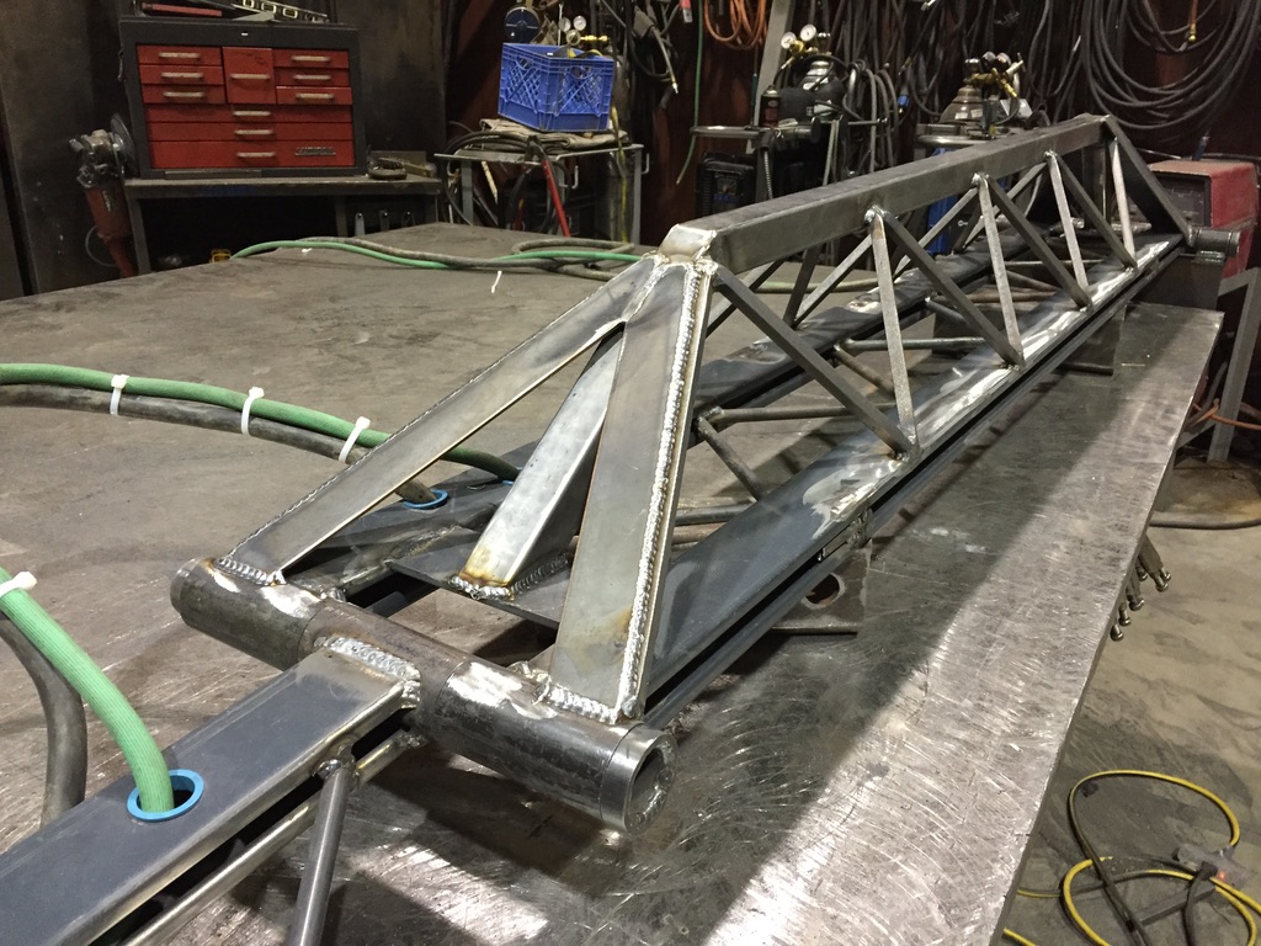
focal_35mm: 29
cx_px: 630
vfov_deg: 48.2
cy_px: 473
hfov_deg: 61.7
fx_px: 1056
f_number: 2.2
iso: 200
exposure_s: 1/30
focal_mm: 4.15
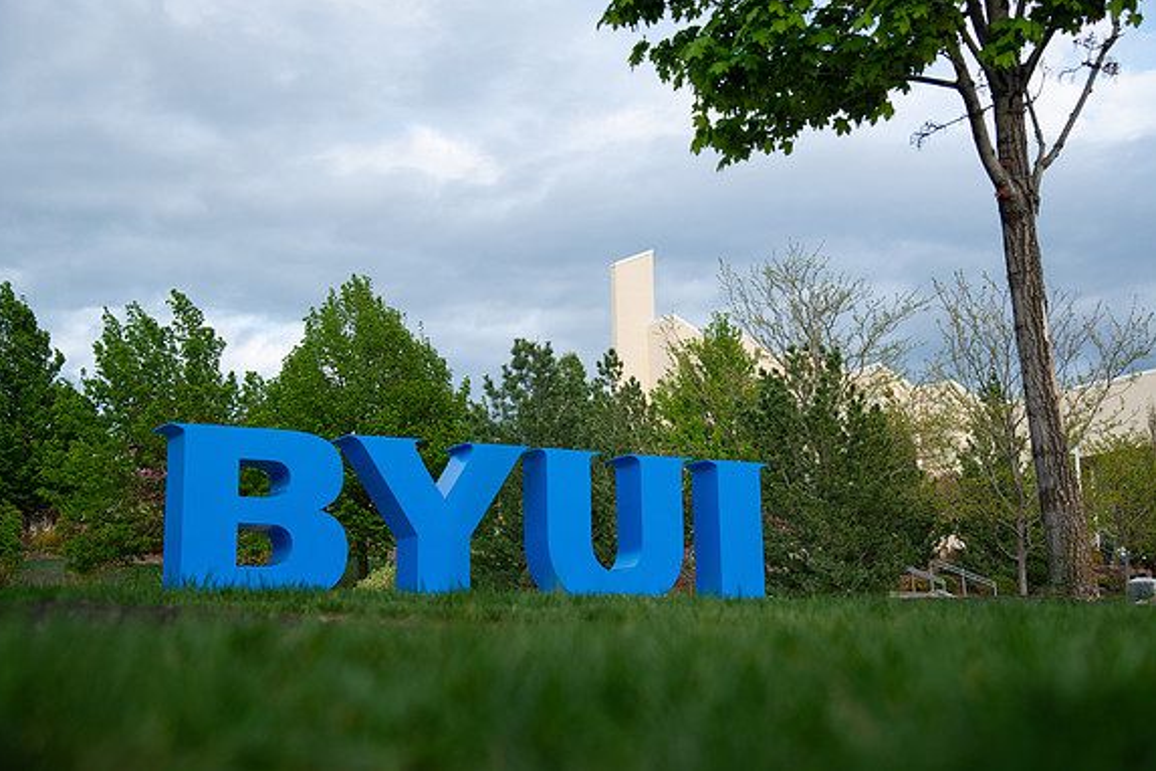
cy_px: 382
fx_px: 1702
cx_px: 575
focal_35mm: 53
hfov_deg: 37.5
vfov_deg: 25.5
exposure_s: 1/400
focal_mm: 52
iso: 320
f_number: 5
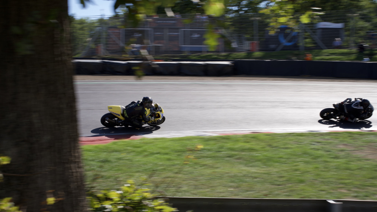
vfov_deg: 22.6
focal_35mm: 53
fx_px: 530
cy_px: 102
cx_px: 189
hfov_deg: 39.2
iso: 160
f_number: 11
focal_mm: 33
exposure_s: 1/125
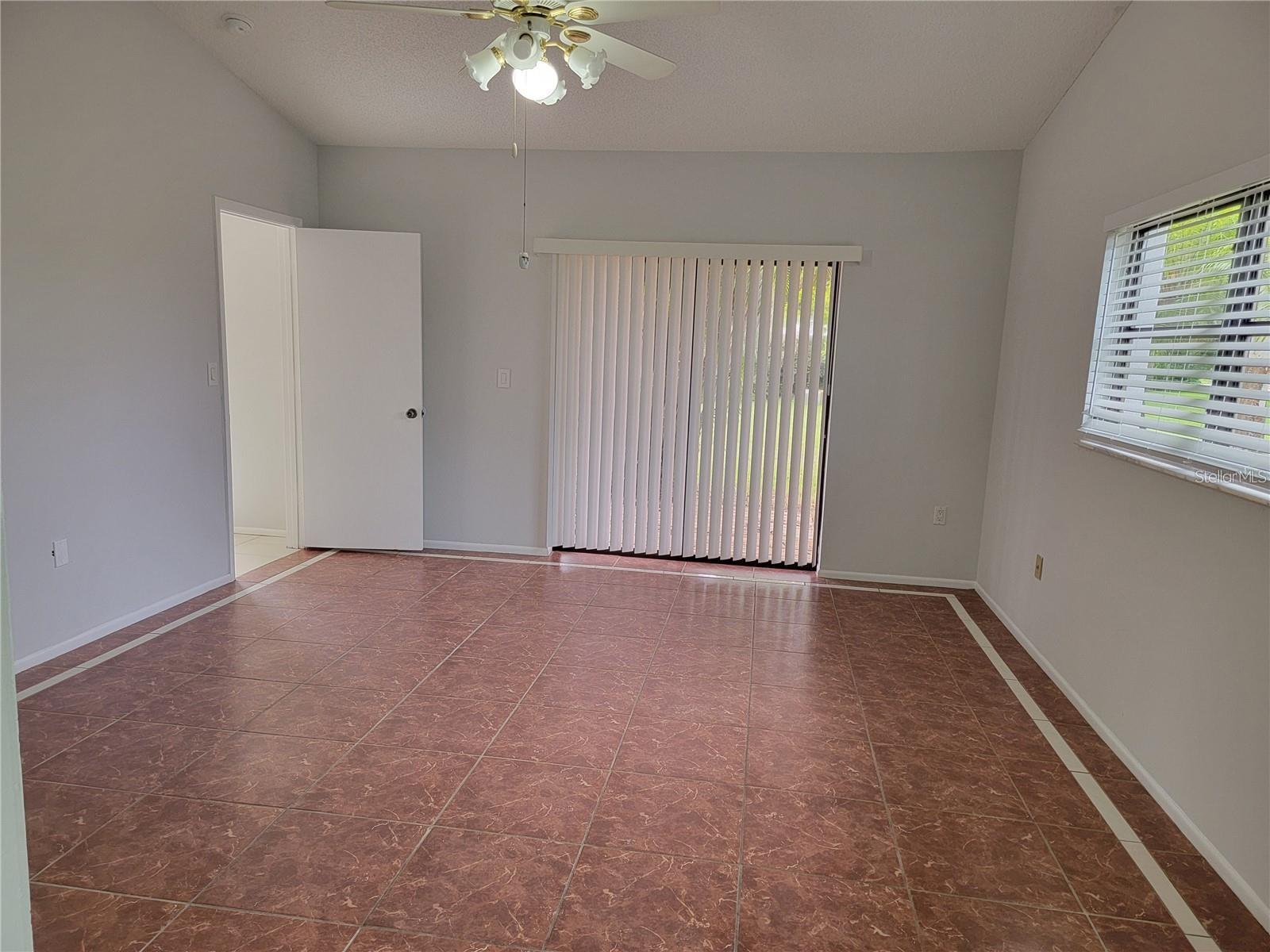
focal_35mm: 24
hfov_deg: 71.6
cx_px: 635
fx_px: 881
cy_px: 476
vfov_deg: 56.8
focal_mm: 6.7
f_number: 1.8
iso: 200
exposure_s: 1/120
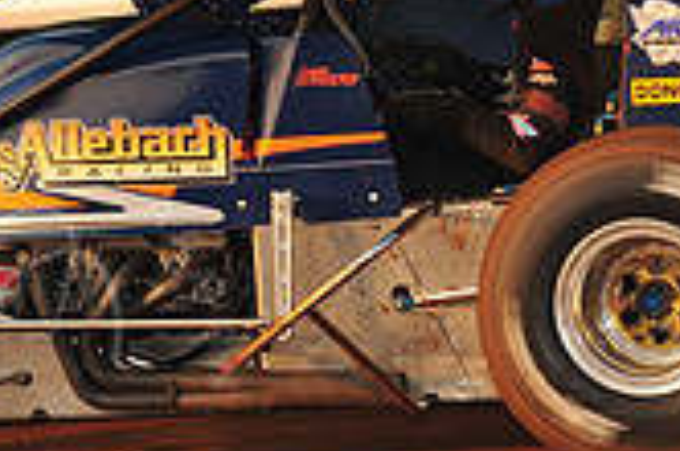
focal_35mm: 595
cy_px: -8
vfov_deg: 2.3
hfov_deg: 3.5
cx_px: -12
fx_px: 11217
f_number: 9
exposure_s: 1/320
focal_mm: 170
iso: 640
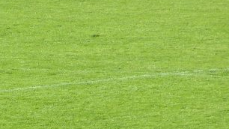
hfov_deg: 2.0
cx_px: -12
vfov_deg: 1.1
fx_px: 6569
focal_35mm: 1082
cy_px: 142
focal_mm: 58
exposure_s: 1/400
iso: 50
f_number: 4.5
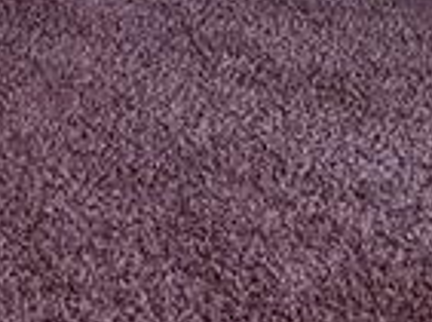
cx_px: 172
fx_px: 1270
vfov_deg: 10.8
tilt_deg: -1.0
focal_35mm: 102
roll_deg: +0.8
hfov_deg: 19.3
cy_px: -583
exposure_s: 1/120
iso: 125
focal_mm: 2.22
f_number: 2.2
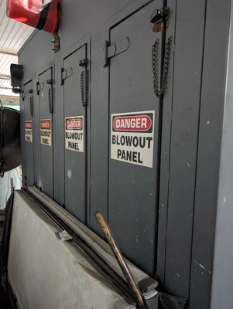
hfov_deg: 56.9
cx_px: 116
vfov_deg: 71.5
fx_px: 215
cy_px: 154
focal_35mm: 24
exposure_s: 1/23.8
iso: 651
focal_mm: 6.9
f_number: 1.68
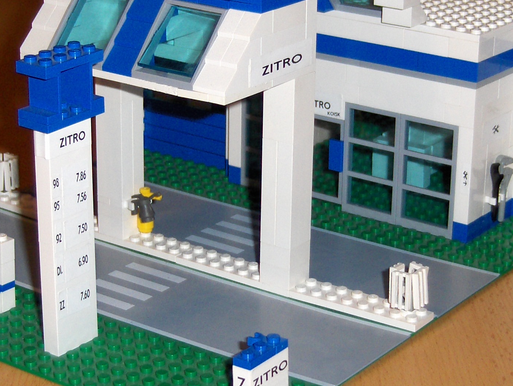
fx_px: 1335
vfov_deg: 16.4
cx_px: 238
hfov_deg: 21.7
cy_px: 189
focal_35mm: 90
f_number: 2.8
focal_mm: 8.4
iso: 100
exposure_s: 1/60
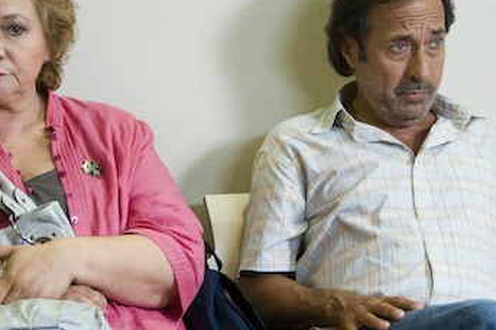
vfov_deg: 8.3
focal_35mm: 165
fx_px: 2269
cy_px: 145
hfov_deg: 12.5
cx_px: 208
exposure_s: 1/100
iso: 1000
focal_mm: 65
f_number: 5
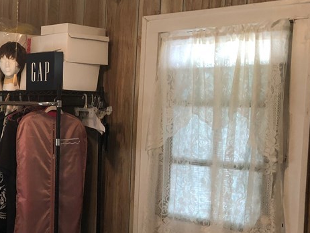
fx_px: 556
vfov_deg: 23.6
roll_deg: -2.1
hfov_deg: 28.9
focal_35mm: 62
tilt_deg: -4.1
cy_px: 149
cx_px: -9
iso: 80
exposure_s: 1/15
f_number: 1.8
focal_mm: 3.99
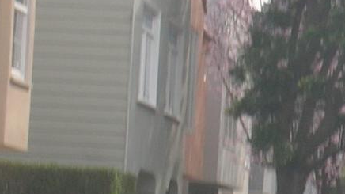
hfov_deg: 5.6
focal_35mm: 382
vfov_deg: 3.2
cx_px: 564
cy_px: 219
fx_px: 3494
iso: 50
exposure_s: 1/62.3
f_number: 8.2
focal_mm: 17.1
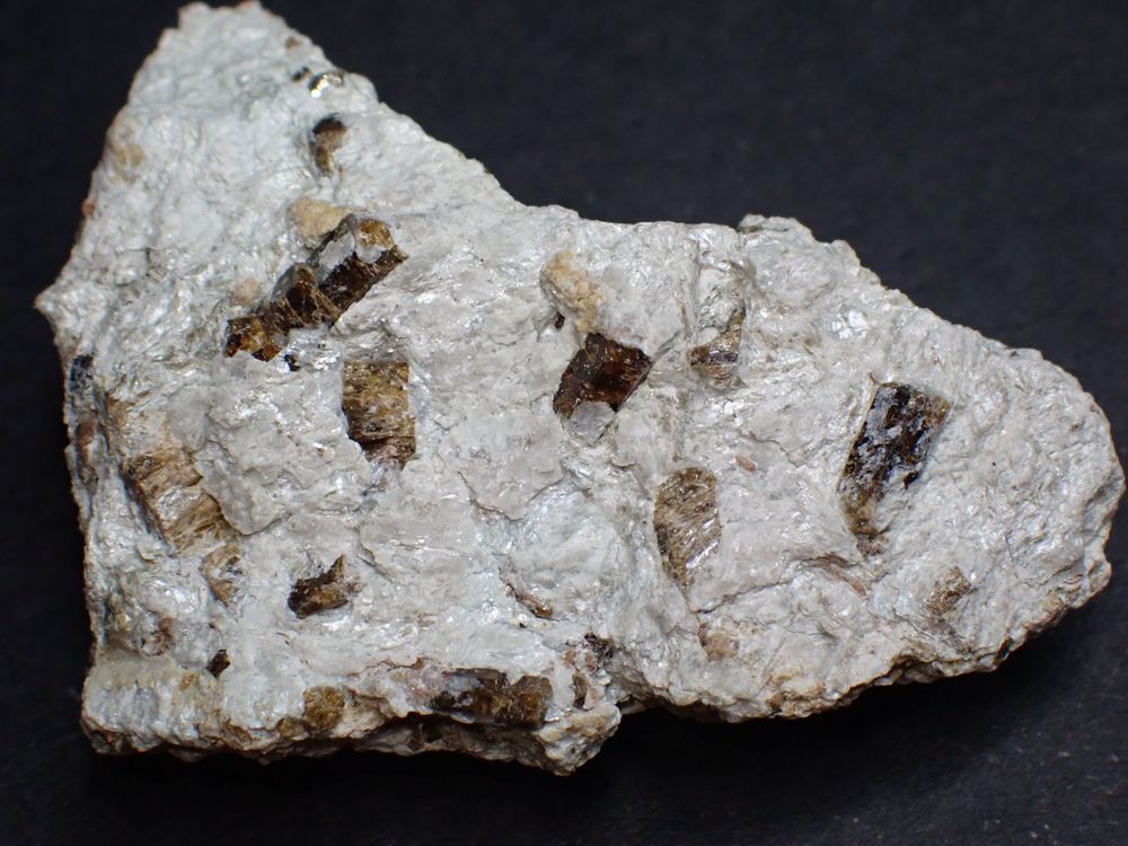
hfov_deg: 19.6
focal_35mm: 100
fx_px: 3259
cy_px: 423
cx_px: 564
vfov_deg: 14.8
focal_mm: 18
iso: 800
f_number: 4.9
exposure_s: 1/320
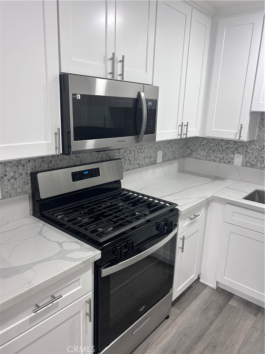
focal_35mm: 26
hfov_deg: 53.1
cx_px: 132
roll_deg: -2.2
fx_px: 265
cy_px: 177
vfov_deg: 67.3
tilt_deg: -14.7
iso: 125
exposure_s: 1/120
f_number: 1.5
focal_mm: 5.7
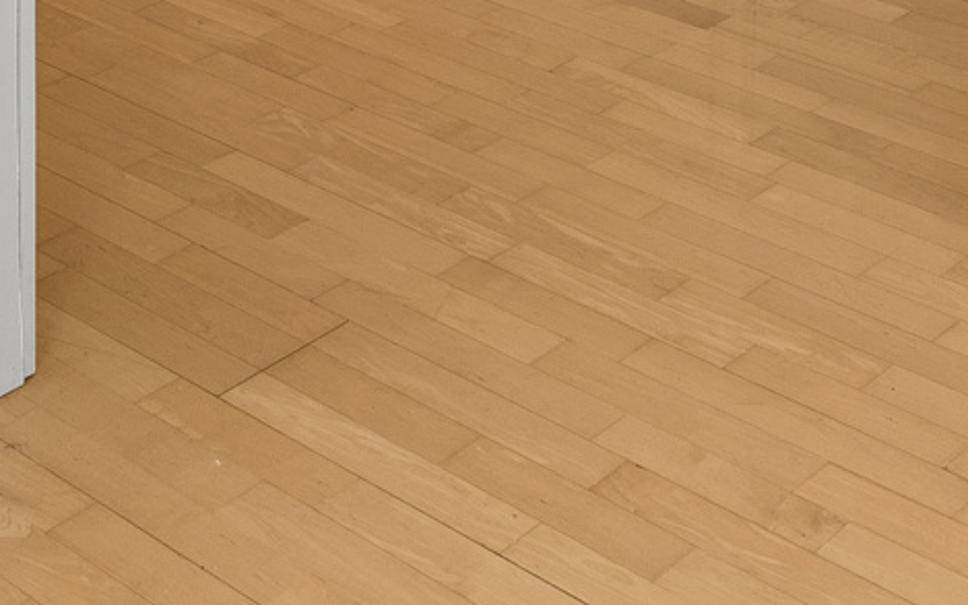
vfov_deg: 11.9
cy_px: -887
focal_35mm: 87
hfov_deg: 23.0
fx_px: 2295
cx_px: 45
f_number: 9
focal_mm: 16
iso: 250
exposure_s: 1/10
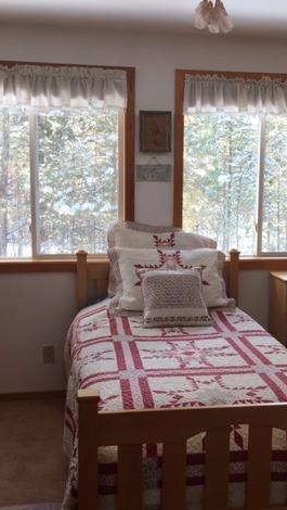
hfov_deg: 27.7
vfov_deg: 47.3
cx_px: 174
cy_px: 254
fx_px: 581
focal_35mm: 43
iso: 32
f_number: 2.2
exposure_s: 1/120
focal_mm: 4.15
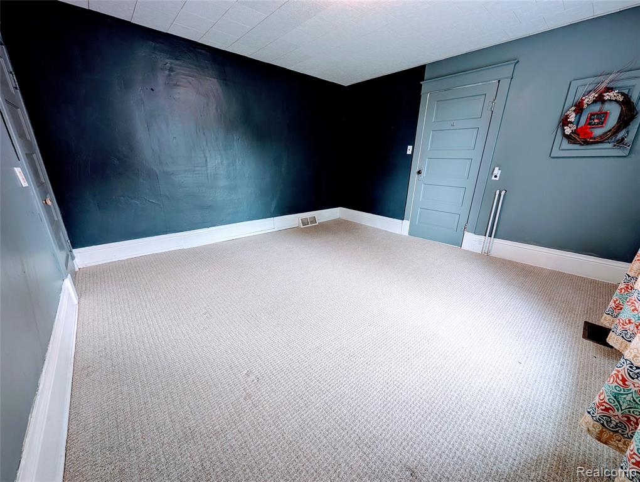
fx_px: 222
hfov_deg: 110.5
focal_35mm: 12
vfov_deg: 94.6
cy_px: 241
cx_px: 320
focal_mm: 2.02
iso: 61
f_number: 1.7
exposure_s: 1/23.8
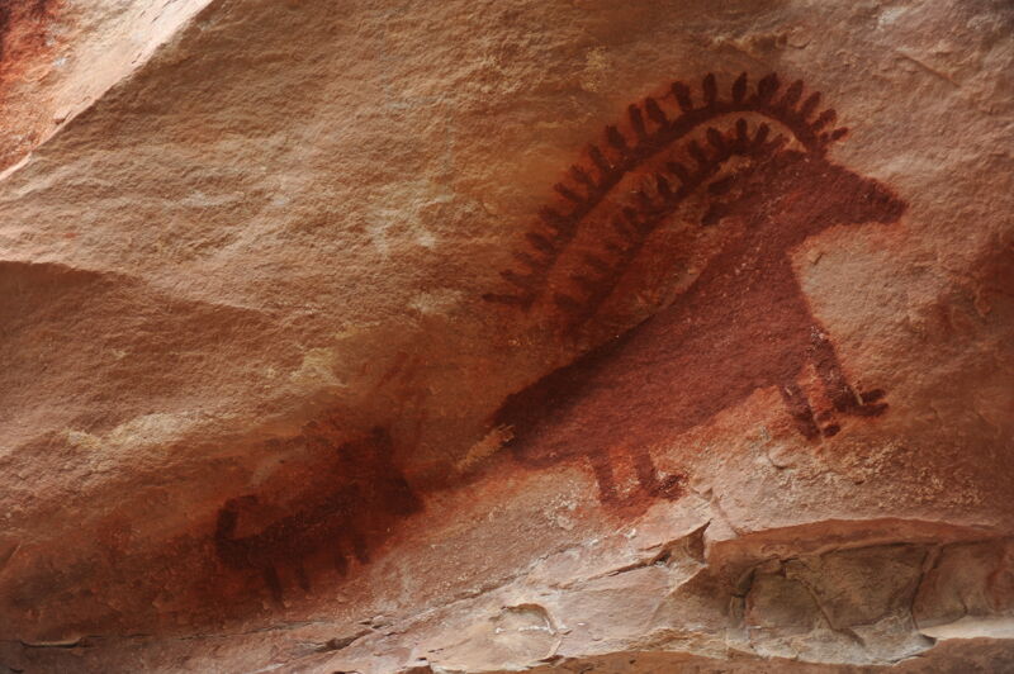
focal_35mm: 60
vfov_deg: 22.6
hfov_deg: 33.4
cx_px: 507
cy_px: 337
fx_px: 1689
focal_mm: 60
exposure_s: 1/50
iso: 400
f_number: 4.2
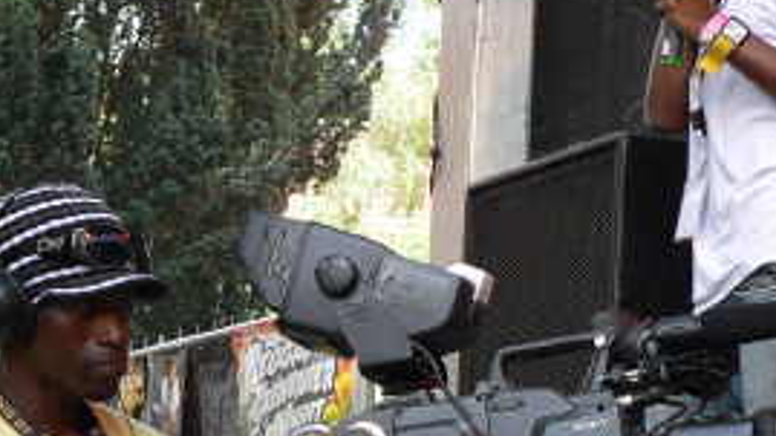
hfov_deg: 13.7
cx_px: 541
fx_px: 3229
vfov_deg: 7.7
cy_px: 312
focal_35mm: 157
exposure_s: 1/60
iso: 64
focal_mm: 11
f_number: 3.2
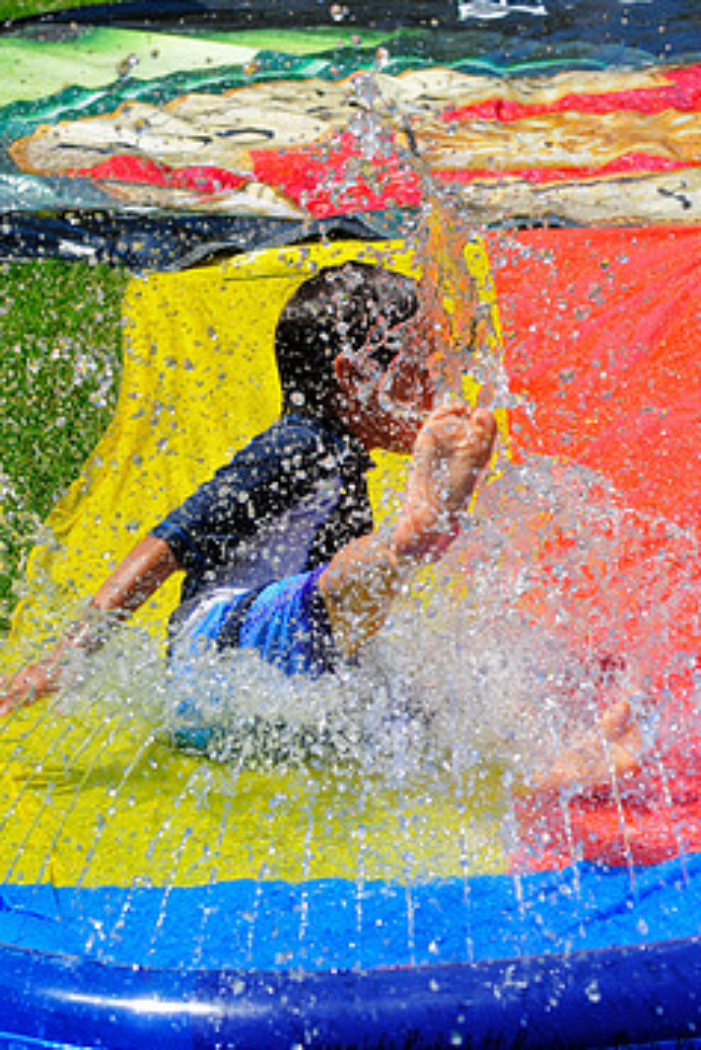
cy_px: 458
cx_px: 398
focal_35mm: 133
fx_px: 3881
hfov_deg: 10.3
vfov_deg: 15.4
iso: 200
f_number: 7.1
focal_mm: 70
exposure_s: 1/800
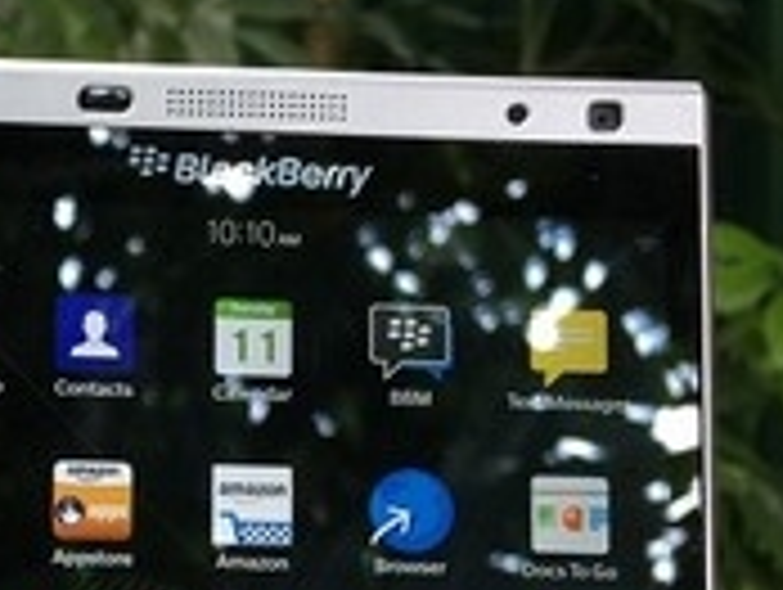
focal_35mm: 100
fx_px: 2265
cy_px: 662
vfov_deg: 14.5
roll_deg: +1.6
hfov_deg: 18.6
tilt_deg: -14.9
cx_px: -140
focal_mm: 4.15
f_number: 2.2
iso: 32
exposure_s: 1/15
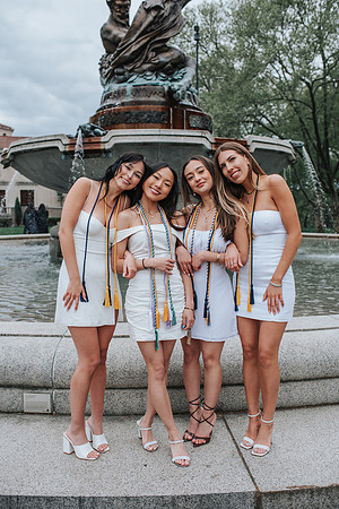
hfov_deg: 37.9
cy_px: 254
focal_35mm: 35
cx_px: 170
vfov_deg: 54.4
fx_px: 494
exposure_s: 1/500
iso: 100
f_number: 3.5
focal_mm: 35
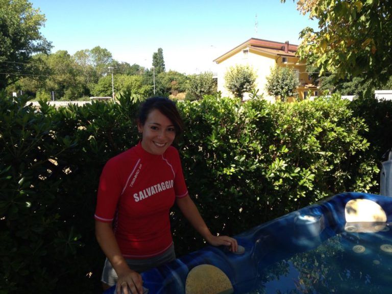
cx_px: 196
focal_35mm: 33
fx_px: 374
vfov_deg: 42.9
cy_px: 147
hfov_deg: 55.4
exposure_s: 1/488
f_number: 2.4
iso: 50
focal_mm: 4.13
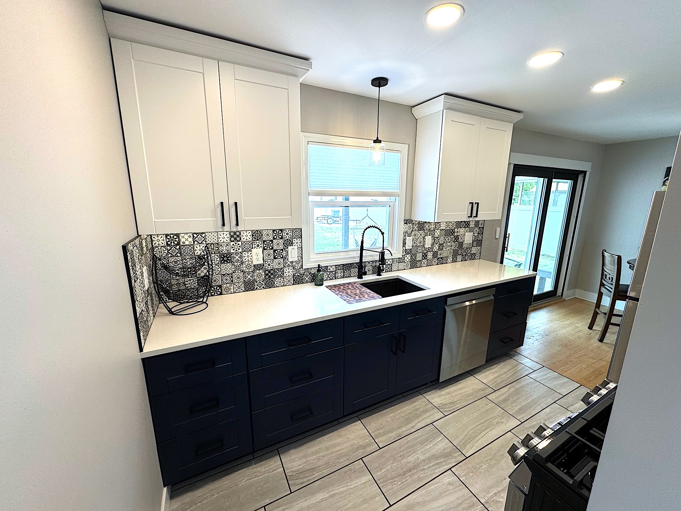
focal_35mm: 14
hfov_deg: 102.1
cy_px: 256
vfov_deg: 85.7
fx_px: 275
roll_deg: -0.4
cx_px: 340
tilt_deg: -12.7
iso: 50
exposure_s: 1/120
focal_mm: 2.22
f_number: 2.2
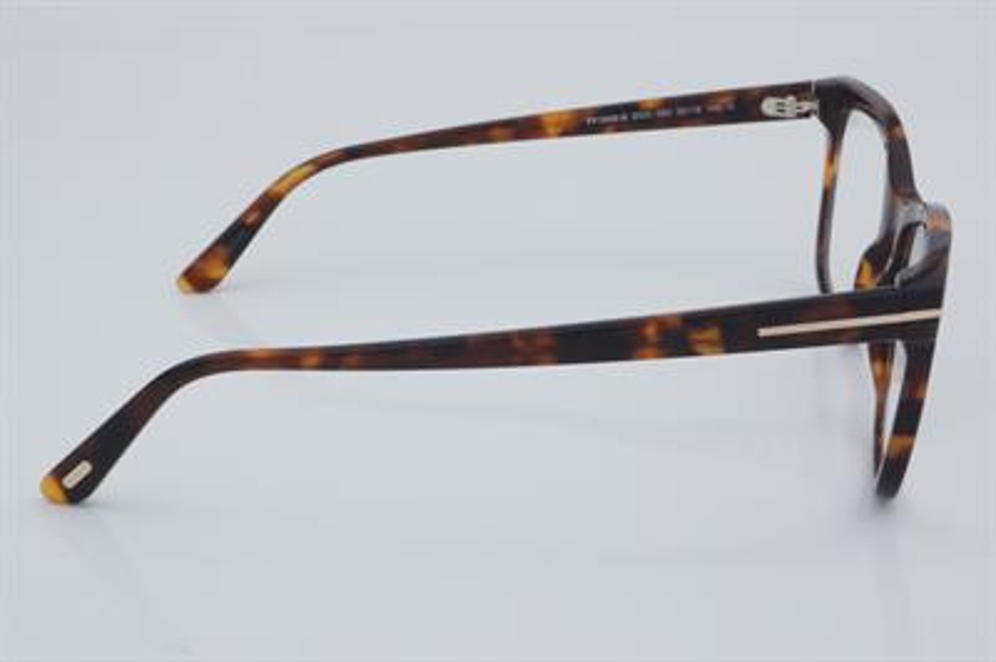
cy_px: 331
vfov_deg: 18.2
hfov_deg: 27.0
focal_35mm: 75
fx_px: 2073
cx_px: 498
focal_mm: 50
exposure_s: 1/4
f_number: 32
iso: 100
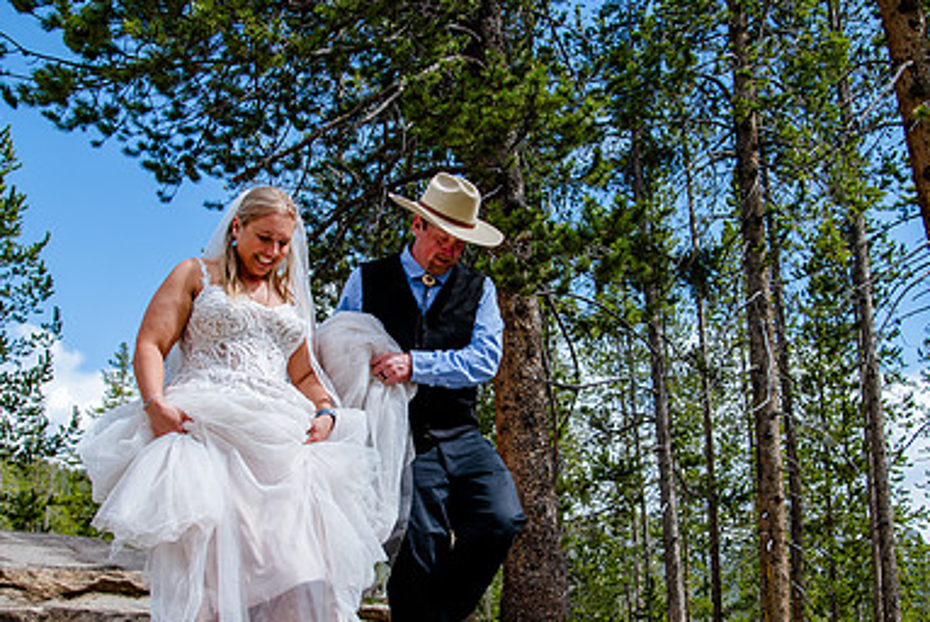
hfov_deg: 49.5
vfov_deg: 34.2
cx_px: 473
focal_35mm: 39
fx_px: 1008
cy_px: 372
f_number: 5
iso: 250
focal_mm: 24
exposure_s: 1/1000
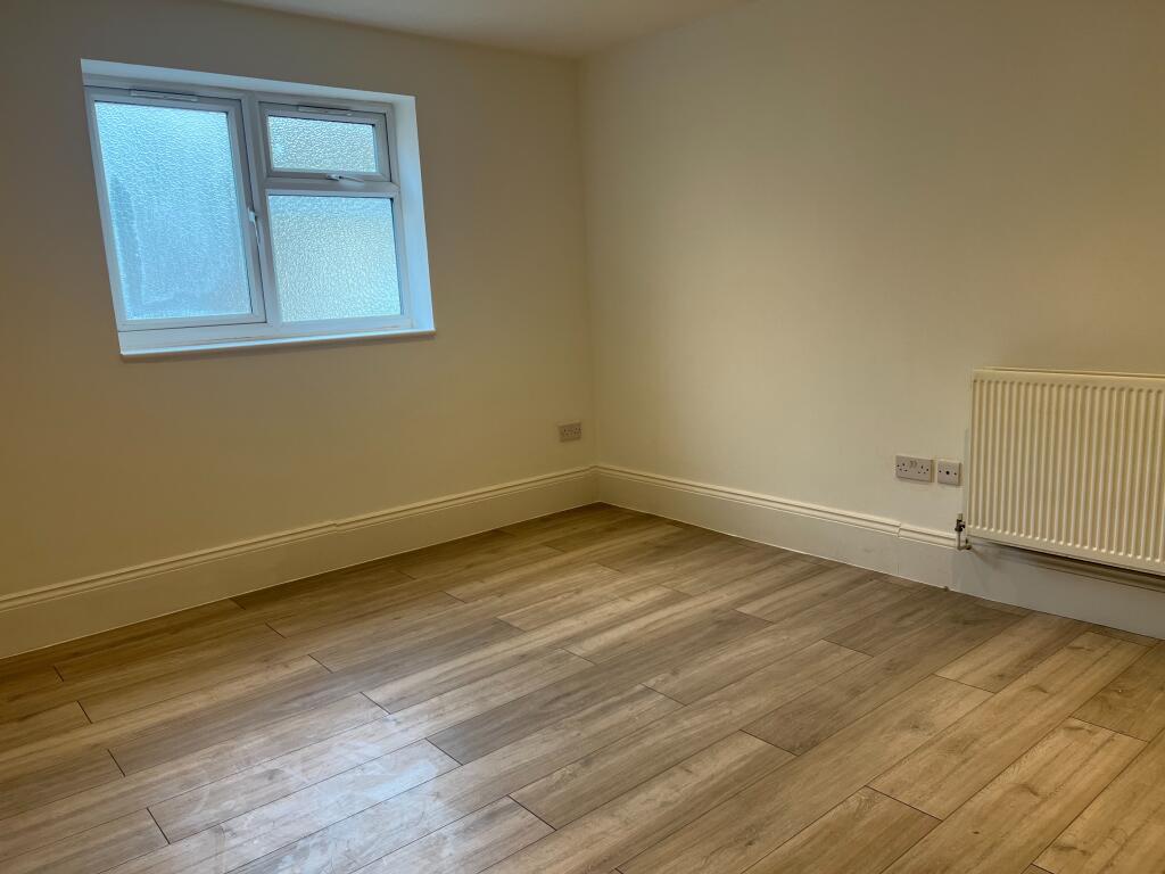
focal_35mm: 26
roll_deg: +3.6
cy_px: 437
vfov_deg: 53.1
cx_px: 582
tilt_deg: -12.1
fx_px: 875
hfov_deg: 67.3
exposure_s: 1/121
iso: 80
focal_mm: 5.7
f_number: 1.5
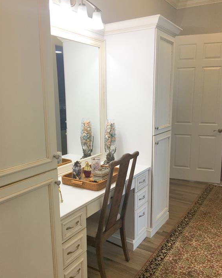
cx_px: 113
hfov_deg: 47.1
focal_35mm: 31
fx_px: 255
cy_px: 148
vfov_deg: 57.1
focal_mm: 4.15
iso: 32
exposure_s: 1/120
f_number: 2.2
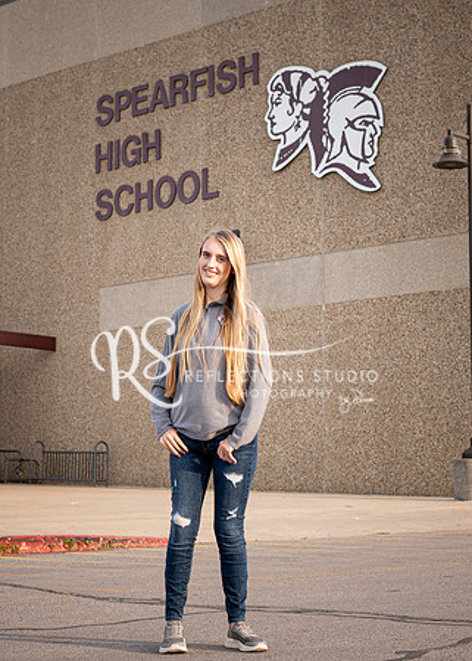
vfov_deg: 27.9
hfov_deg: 20.0
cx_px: 335
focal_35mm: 71
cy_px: 390
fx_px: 1329
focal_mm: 35
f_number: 4
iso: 160
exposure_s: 1/250
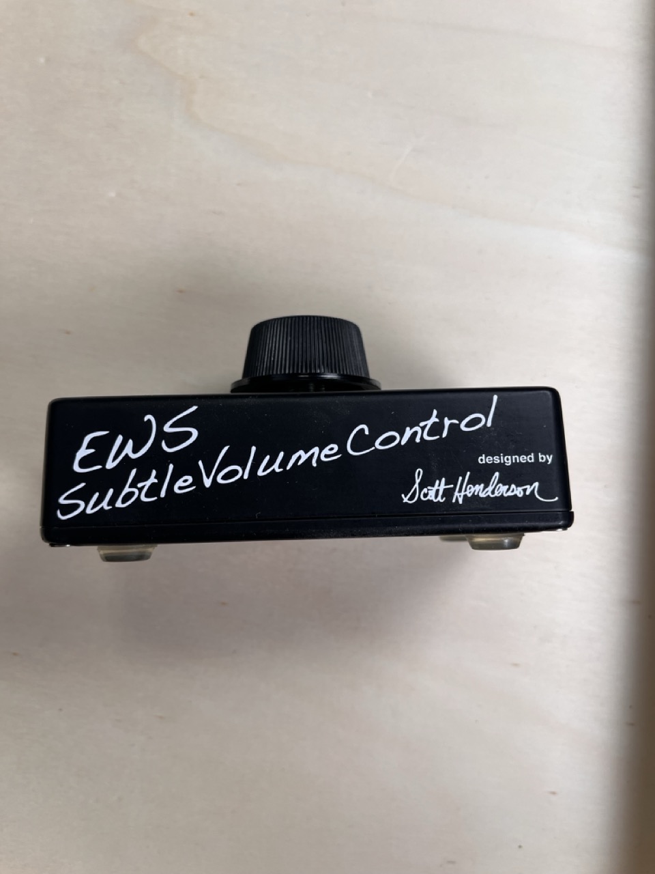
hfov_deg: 53.1
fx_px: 656
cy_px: 437
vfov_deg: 67.3
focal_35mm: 26
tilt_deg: -87.4
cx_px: 328
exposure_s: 1/129
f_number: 1.6
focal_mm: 5.1
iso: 32
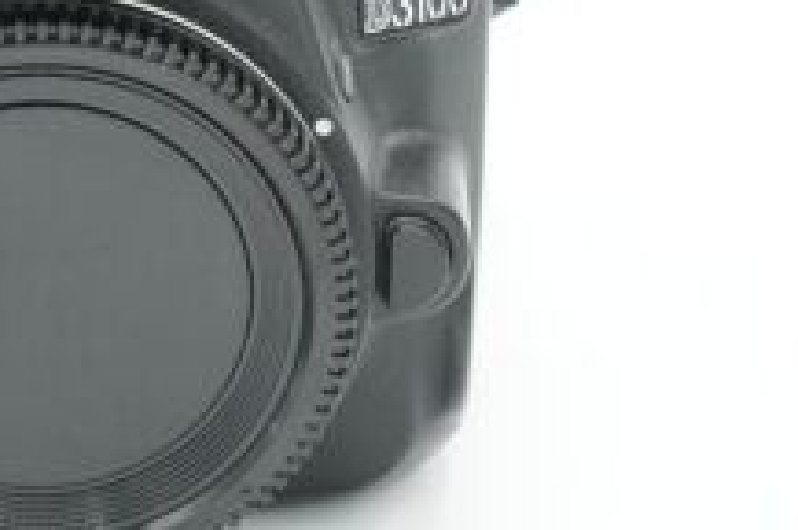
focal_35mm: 216
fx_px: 4781
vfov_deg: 6.3
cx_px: -22
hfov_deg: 9.5
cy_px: 103
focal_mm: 52
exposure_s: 1/80
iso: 640
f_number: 11
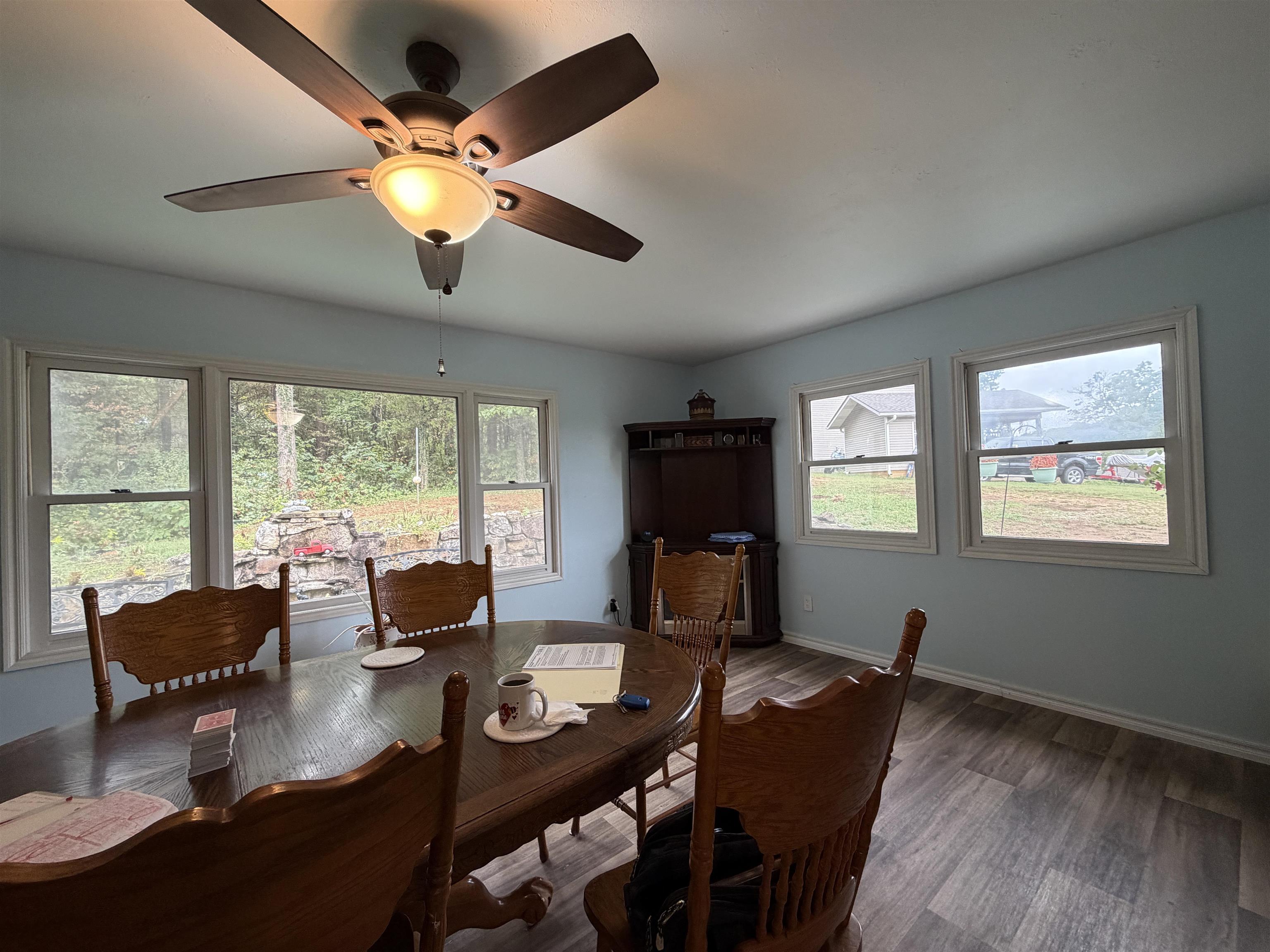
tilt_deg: +1.2
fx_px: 514
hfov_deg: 102.1
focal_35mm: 14
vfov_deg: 85.7
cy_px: 476
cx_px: 635
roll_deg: +2.2
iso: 200
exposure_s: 1/60
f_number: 2.2
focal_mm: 2.22
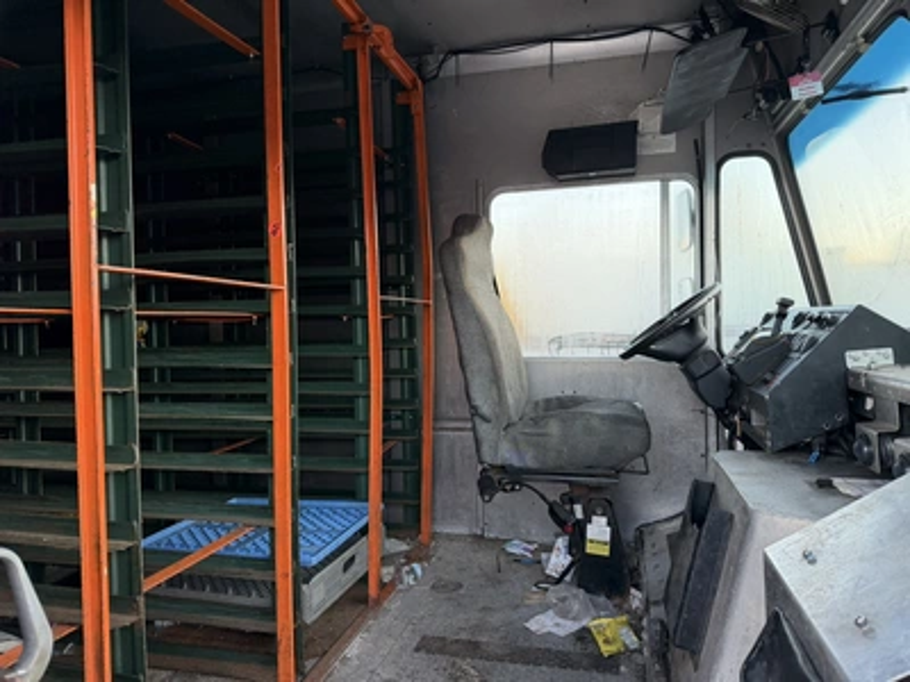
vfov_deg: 56.8
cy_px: 341
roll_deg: +2.2
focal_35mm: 24
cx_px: 455
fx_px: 631
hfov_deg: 71.6
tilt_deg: -0.1
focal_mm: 6.76
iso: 200
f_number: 1.78
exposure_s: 1/158
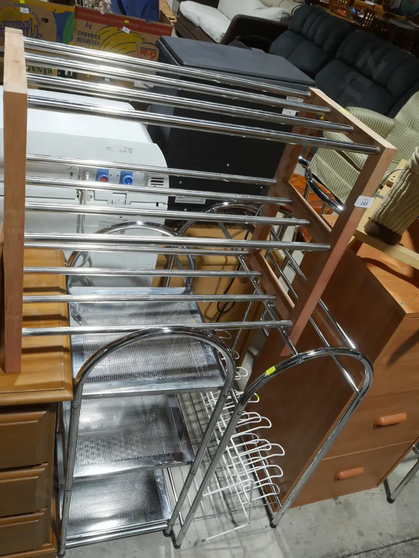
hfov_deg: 49.7
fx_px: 452
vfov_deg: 63.4
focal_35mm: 28
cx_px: 210
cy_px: 279
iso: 640
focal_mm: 14
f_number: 8
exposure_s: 1/60
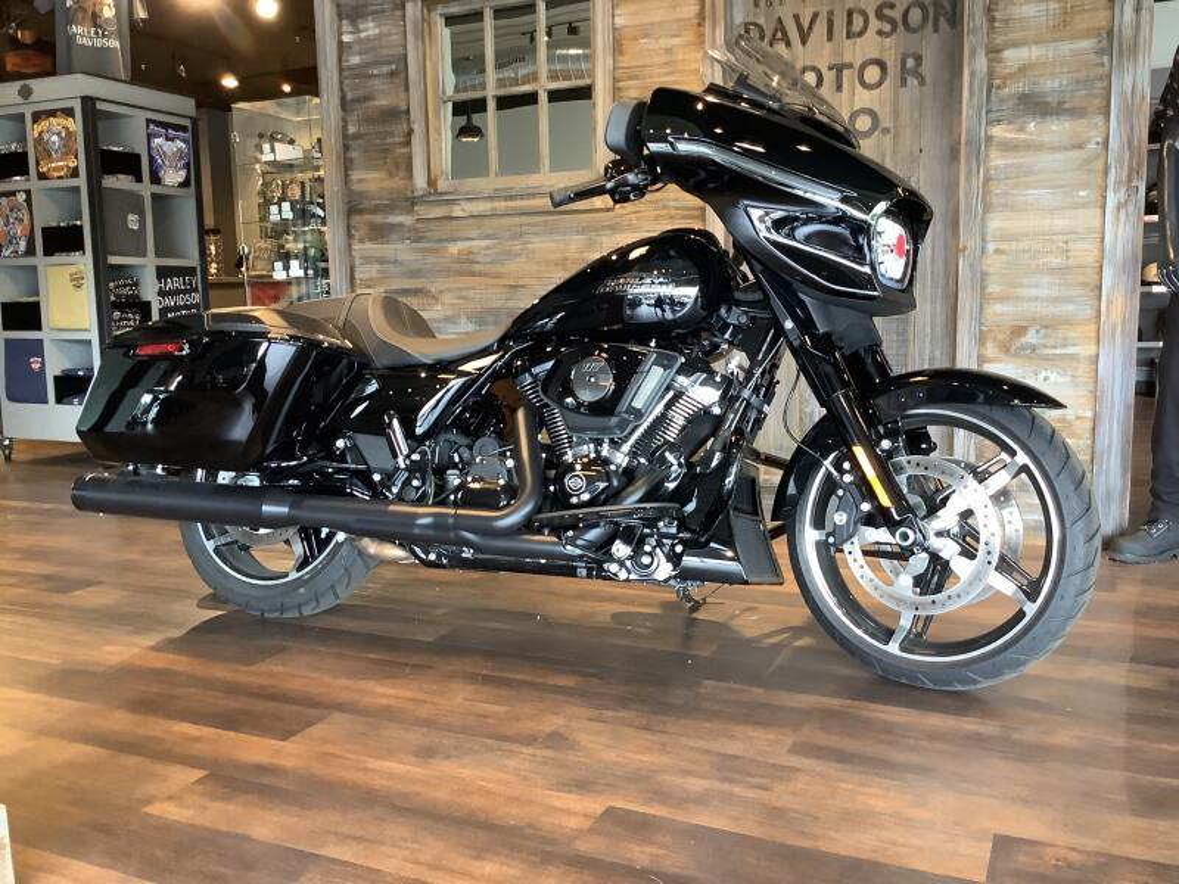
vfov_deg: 45.4
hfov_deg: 58.4
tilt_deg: -8.6
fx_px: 1056
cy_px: 442
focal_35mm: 31
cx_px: 590
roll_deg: +1.9
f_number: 2.4
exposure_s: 1/50
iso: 250
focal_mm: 3.3
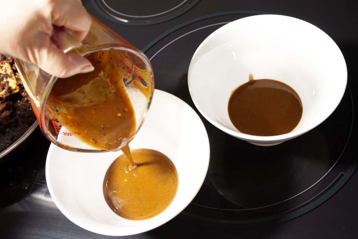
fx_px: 477
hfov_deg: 41.1
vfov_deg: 28.1
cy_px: 120
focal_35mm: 48
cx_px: 179
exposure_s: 1/80
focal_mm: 48
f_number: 8
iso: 100
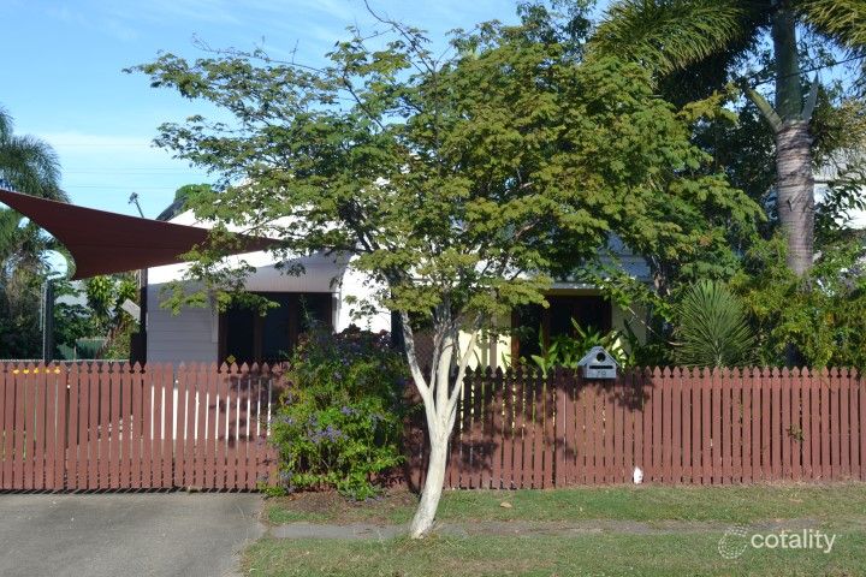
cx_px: 433
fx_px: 1155
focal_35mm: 48
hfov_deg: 41.1
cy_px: 288
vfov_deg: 28.1
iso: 100
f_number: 7.1
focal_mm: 32
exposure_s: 1/200
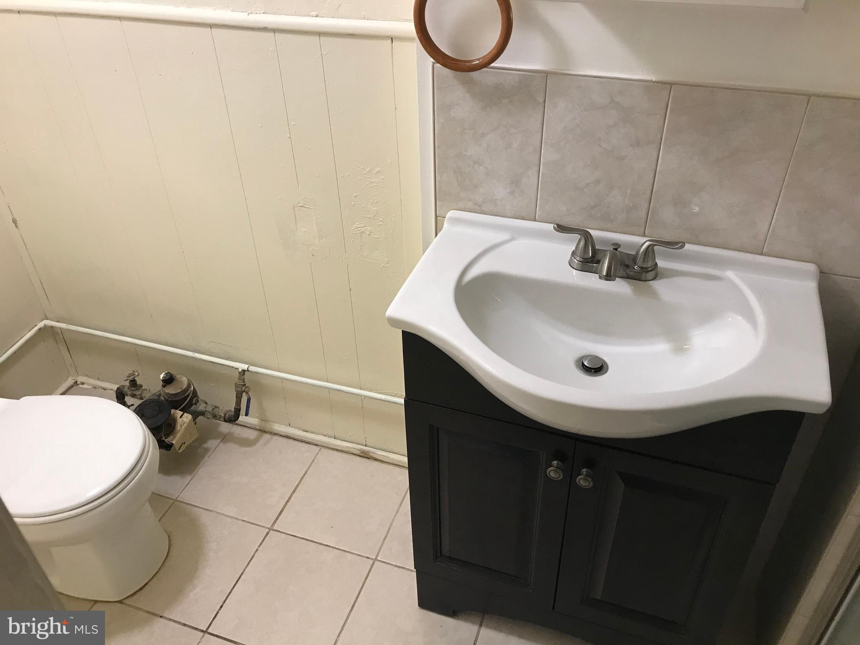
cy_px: 322
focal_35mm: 28
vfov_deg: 49.7
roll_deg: +3.4
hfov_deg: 63.4
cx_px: 430
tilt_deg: -37.0
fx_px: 696
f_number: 1.8
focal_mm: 3.99
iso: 32
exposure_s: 1/30
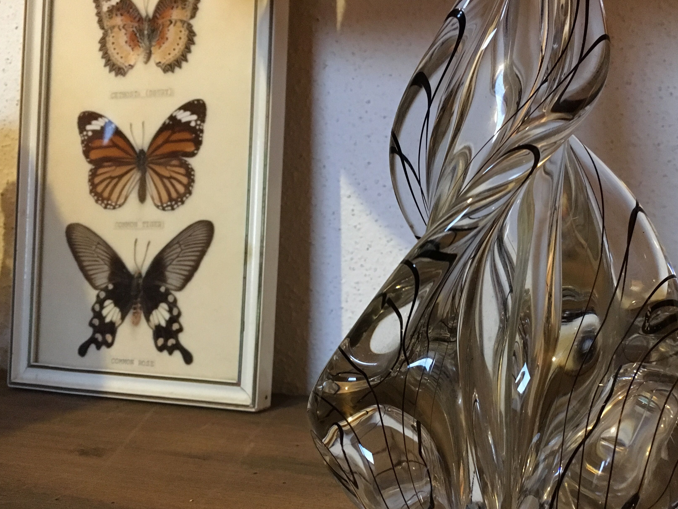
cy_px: 302
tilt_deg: -4.3
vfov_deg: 39.5
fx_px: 705
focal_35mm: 36
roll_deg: -2.0
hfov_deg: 51.0
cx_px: 405
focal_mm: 4.15
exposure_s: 1/17
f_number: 2.2
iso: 320
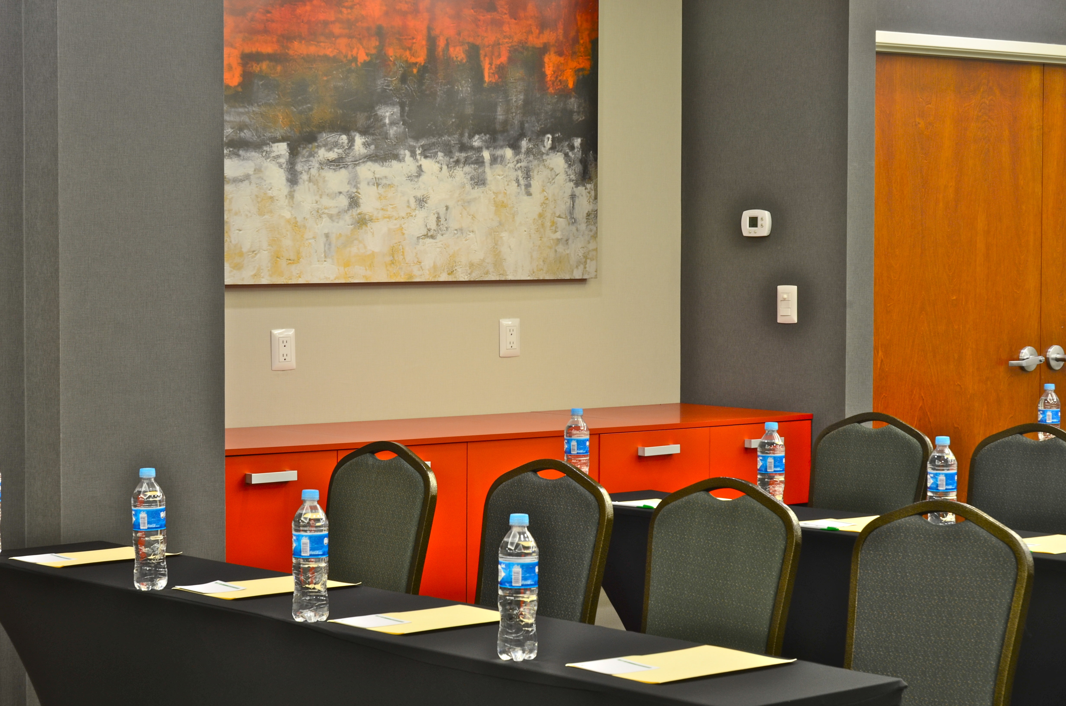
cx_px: 533
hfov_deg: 24.2
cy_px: 353
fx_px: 2482
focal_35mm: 84
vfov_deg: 16.2
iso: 200
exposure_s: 2
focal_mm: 56
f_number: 13
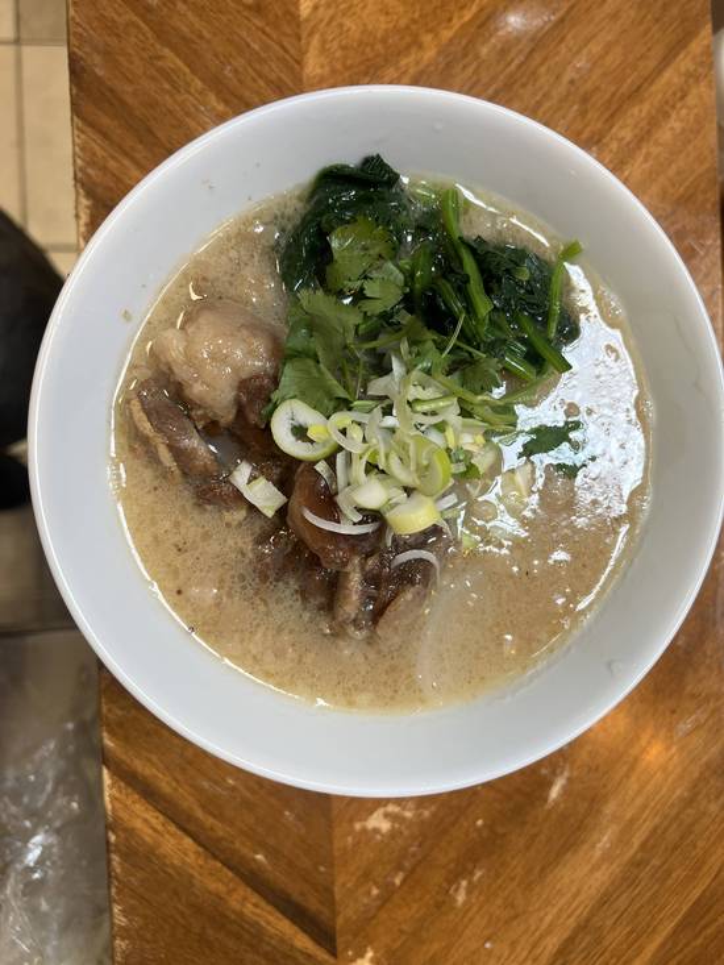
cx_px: 362
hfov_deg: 53.1
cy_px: 482
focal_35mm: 26
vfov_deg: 67.3
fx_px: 725
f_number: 1.5
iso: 100
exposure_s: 1/120
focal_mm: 5.7
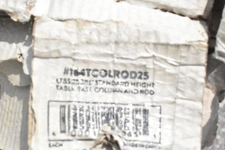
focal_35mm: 64
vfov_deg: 21.4
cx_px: 99
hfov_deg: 31.6
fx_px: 398
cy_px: 72
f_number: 16
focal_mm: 35
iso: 1600
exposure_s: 1/1000
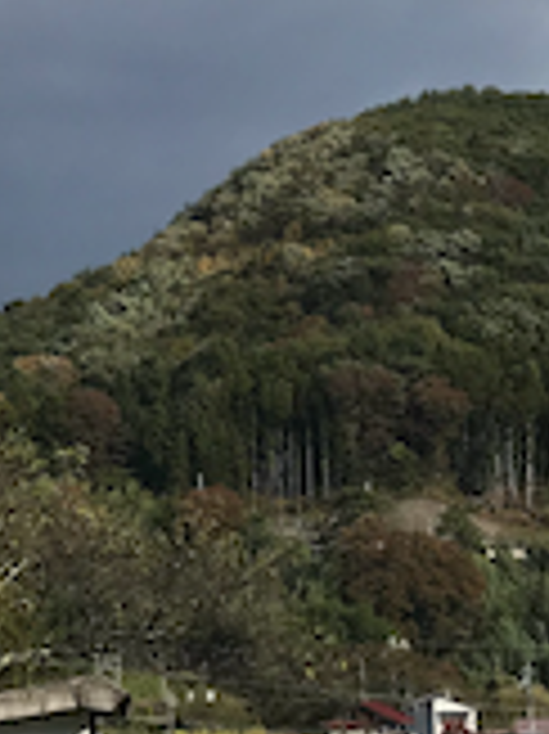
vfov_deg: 17.9
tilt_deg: +8.0
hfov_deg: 13.1
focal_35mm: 110
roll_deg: +1.0
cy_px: 378
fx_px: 2329
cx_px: -112
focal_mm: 3.99
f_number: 1.8
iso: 20
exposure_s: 1/3096
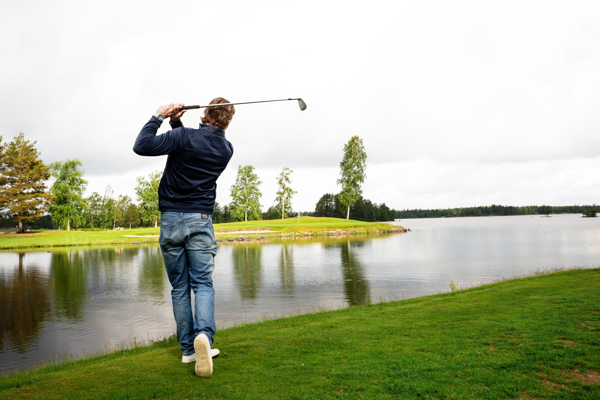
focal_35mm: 35
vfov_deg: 37.9
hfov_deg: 54.4
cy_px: 200
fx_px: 583
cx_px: 300
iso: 500
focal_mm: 35
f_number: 7.1
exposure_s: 1/2500
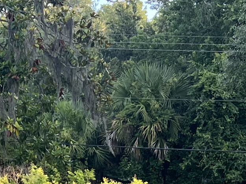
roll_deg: -4.4
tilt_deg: -7.1
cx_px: 45
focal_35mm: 167
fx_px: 1187
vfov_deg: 8.6
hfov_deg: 11.8
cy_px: 323
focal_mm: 5.7
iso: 40
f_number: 1.5
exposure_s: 1/236
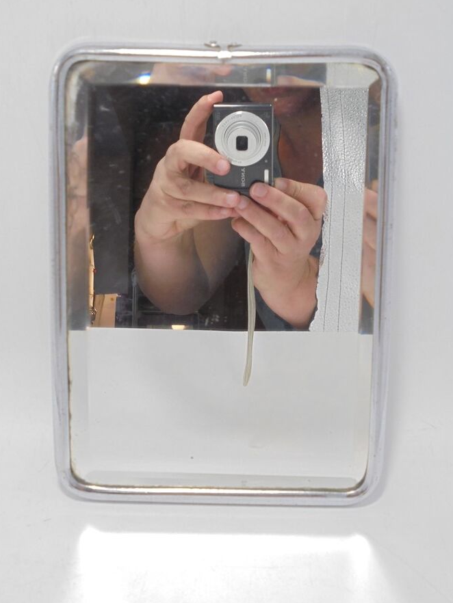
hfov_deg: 29.1
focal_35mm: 50
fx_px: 872
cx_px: 228
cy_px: 299
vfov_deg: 38.2
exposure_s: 1/30
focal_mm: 8.9
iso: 250
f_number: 4.8
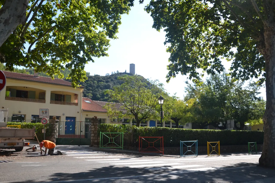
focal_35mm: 33
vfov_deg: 40.0
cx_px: 138
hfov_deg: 57.2
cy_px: 92
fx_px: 252
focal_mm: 22
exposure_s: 1/125
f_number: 5.6
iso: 100
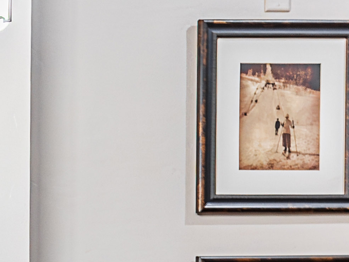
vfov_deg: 13.0
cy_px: 447
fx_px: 1058
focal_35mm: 105
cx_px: -538
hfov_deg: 13.0
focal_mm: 18
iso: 2500
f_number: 8
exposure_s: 1/250
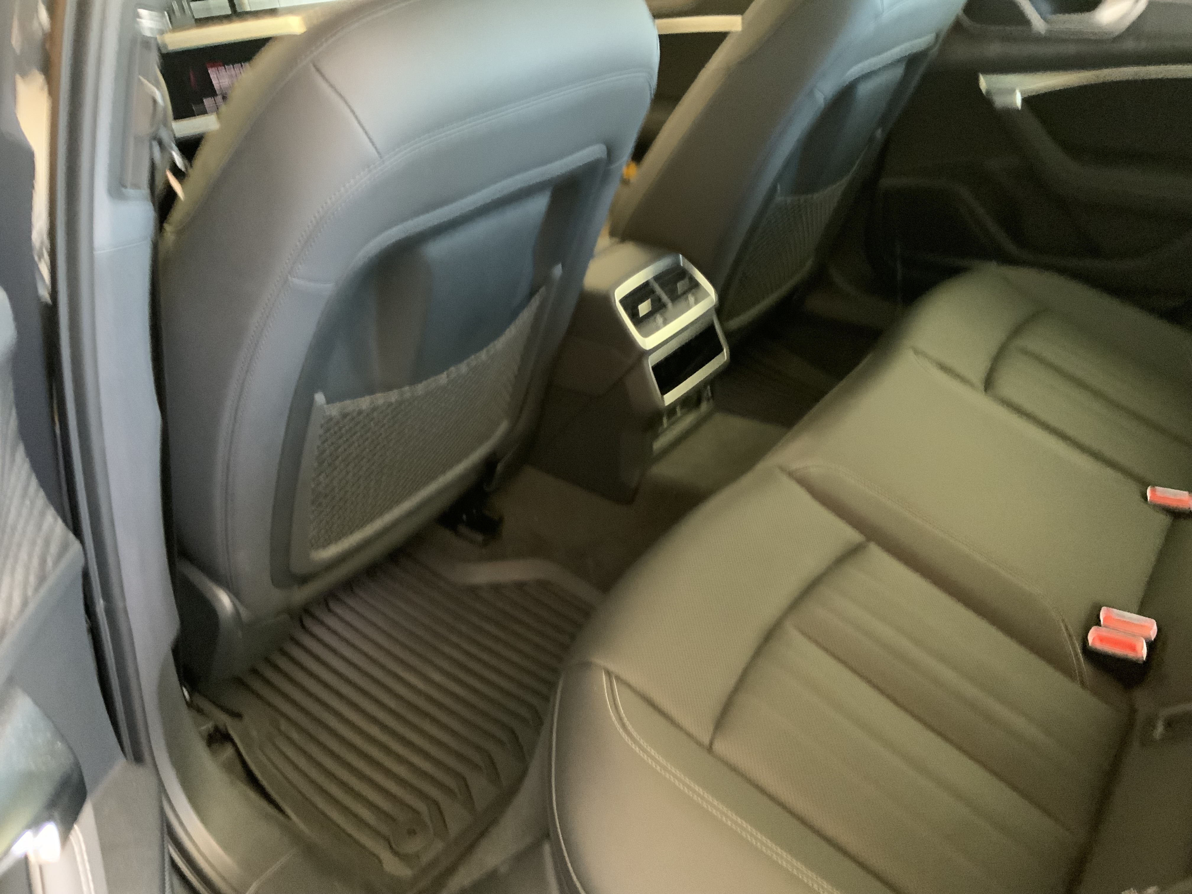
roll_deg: -0.4
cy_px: 447
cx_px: 596
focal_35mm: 29
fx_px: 999
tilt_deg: -31.1
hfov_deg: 61.7
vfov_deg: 48.2
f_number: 1.8
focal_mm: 3
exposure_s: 1/25
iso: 640
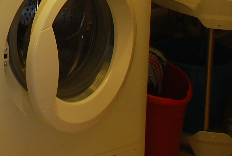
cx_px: -99
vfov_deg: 9.1
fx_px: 942
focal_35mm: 146
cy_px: -109
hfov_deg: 13.4
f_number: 4
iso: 125
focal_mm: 24
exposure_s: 1/3
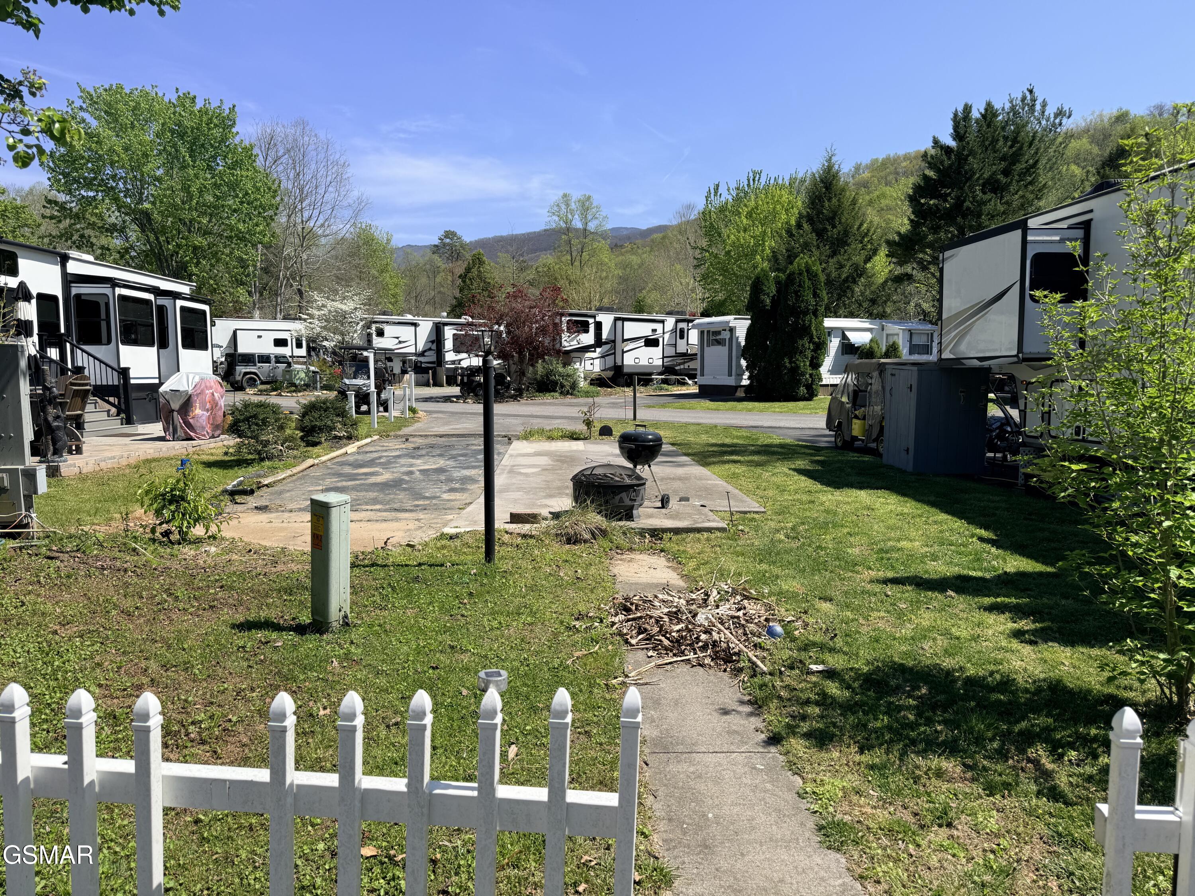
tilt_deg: -5.0
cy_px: 448
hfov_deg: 71.6
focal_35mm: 24
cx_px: 598
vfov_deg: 56.8
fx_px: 829
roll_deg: +0.1
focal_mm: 6.76
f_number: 1.78
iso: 80
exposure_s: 1/4405
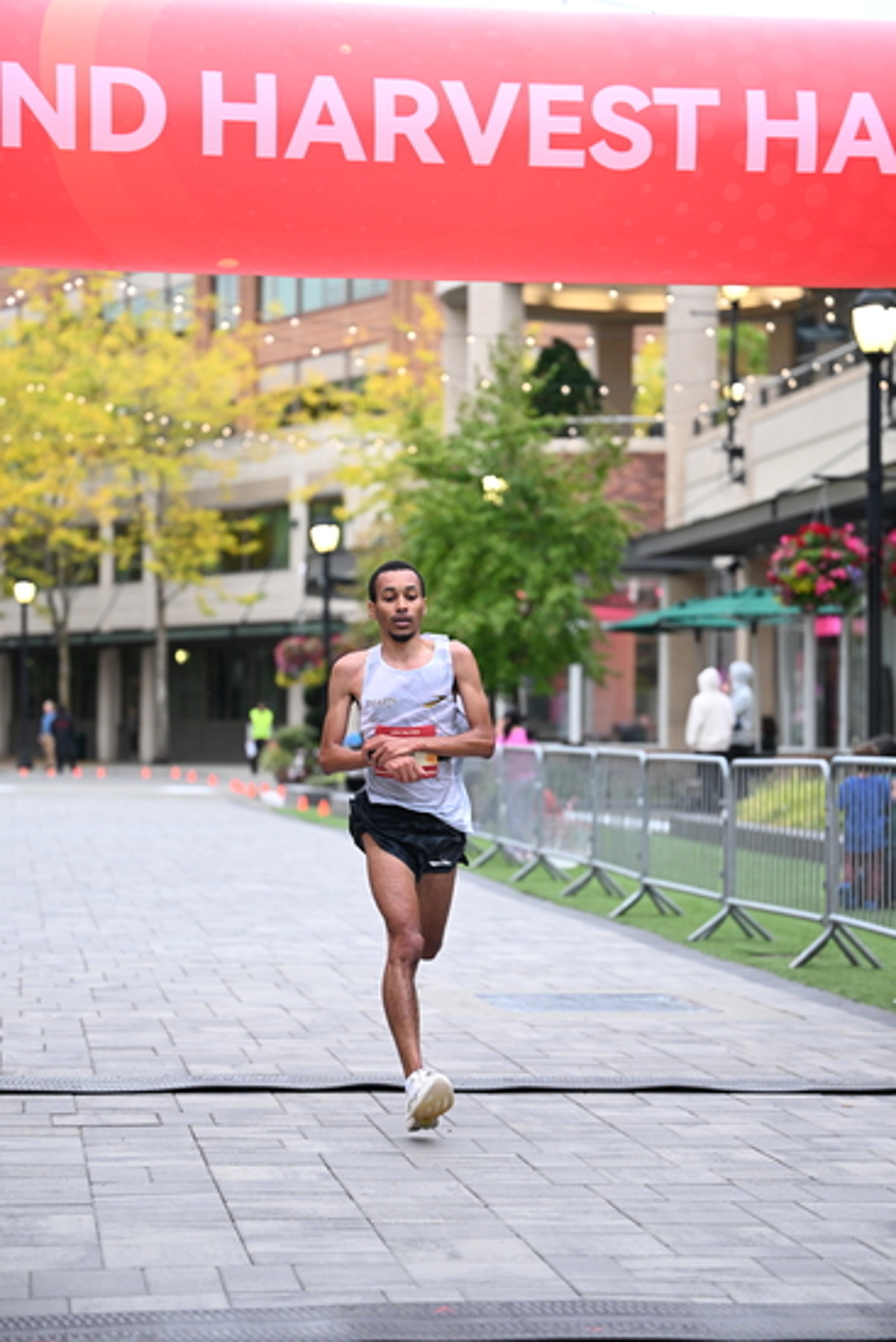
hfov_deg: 16.1
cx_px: 448
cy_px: 671
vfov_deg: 23.9
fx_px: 3171
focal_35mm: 85
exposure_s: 1/800
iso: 1600
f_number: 2.8
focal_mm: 85
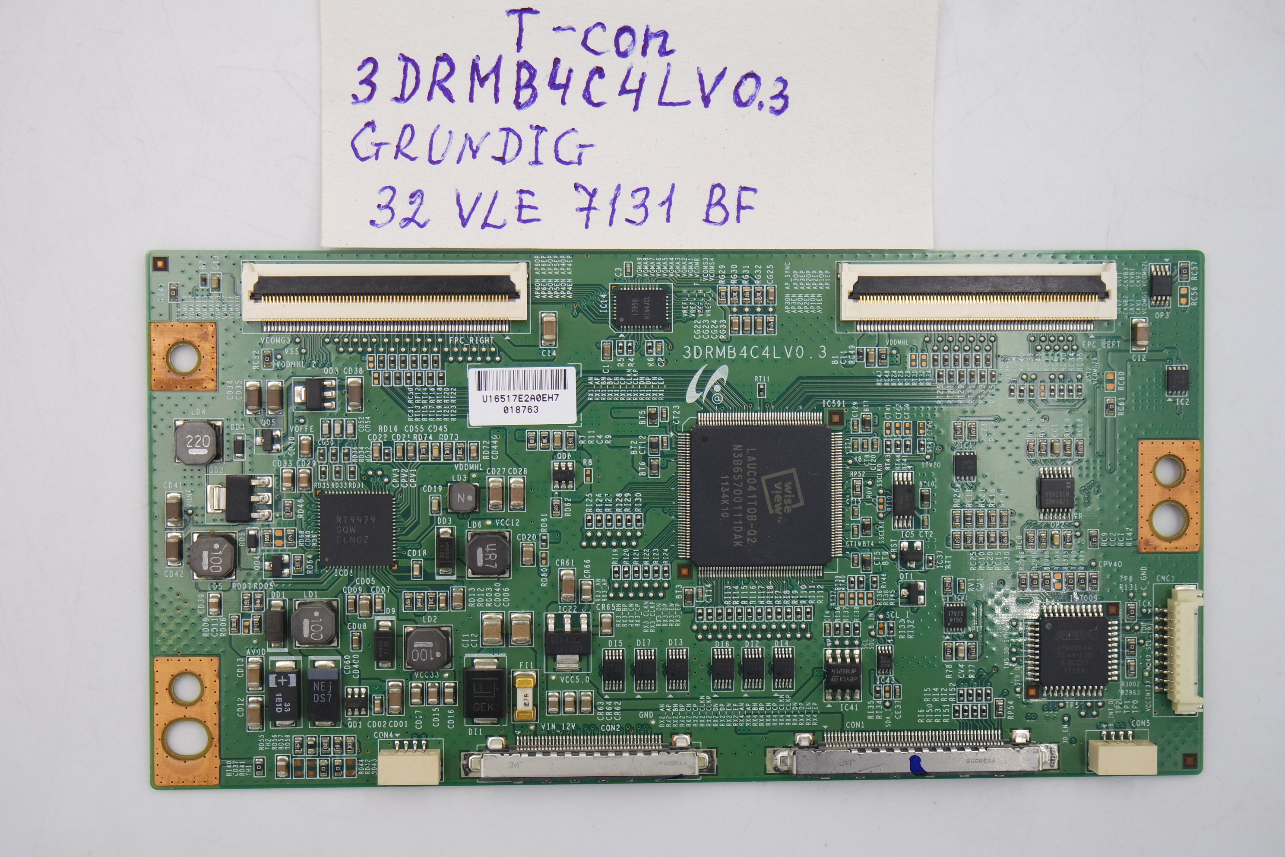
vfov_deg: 31.2
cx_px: 642
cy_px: 428
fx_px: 1535
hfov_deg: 45.4
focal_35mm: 43
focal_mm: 16
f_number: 4
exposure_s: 1/125
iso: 160
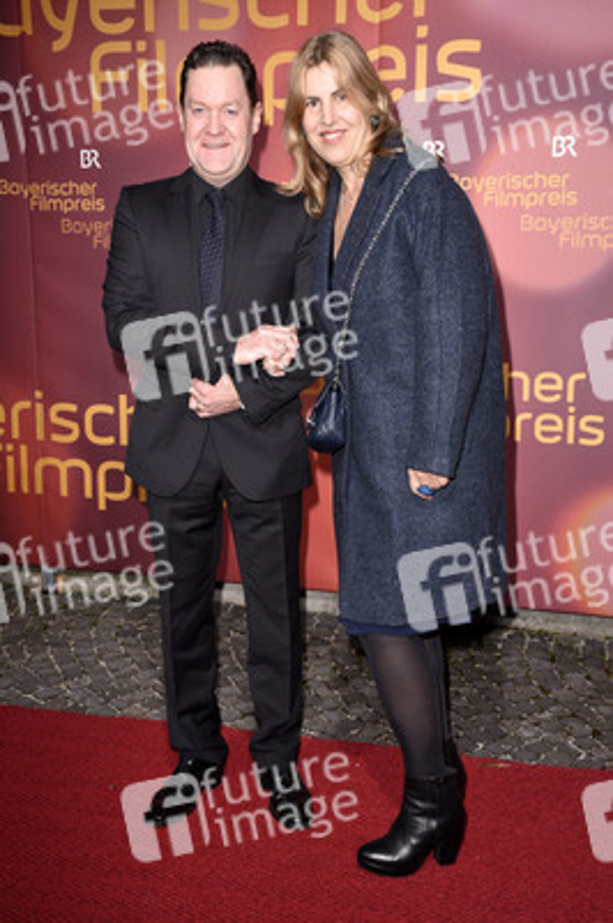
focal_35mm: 45
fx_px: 1151
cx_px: 306
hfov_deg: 29.8
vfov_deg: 43.6
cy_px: 462
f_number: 6.3
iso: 160
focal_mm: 30
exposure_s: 1/160
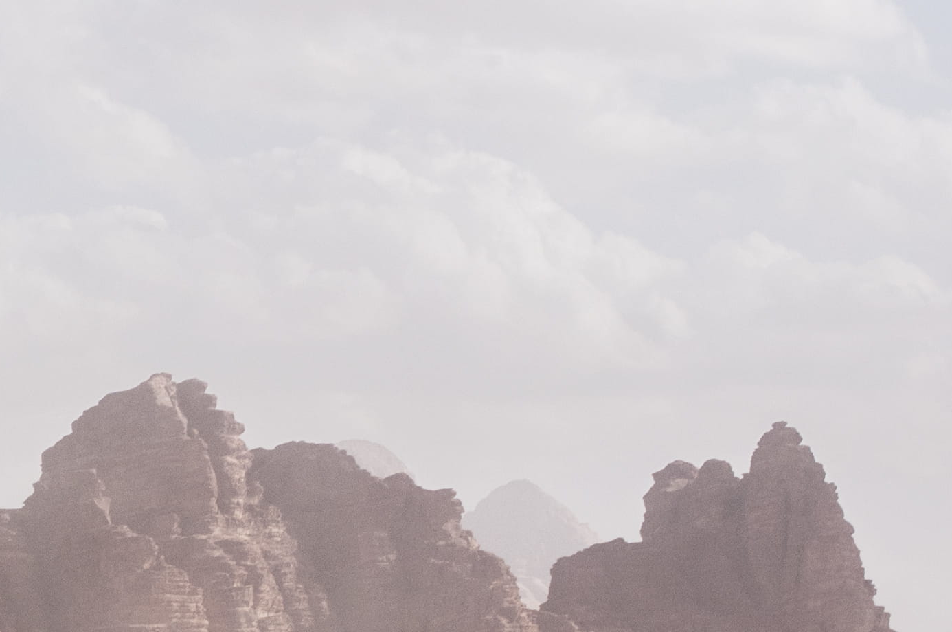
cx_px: -137
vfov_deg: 3.0
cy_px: 221
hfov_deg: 4.5
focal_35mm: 457
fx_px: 12068
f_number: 7.1
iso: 200
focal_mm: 100
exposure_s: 1/640
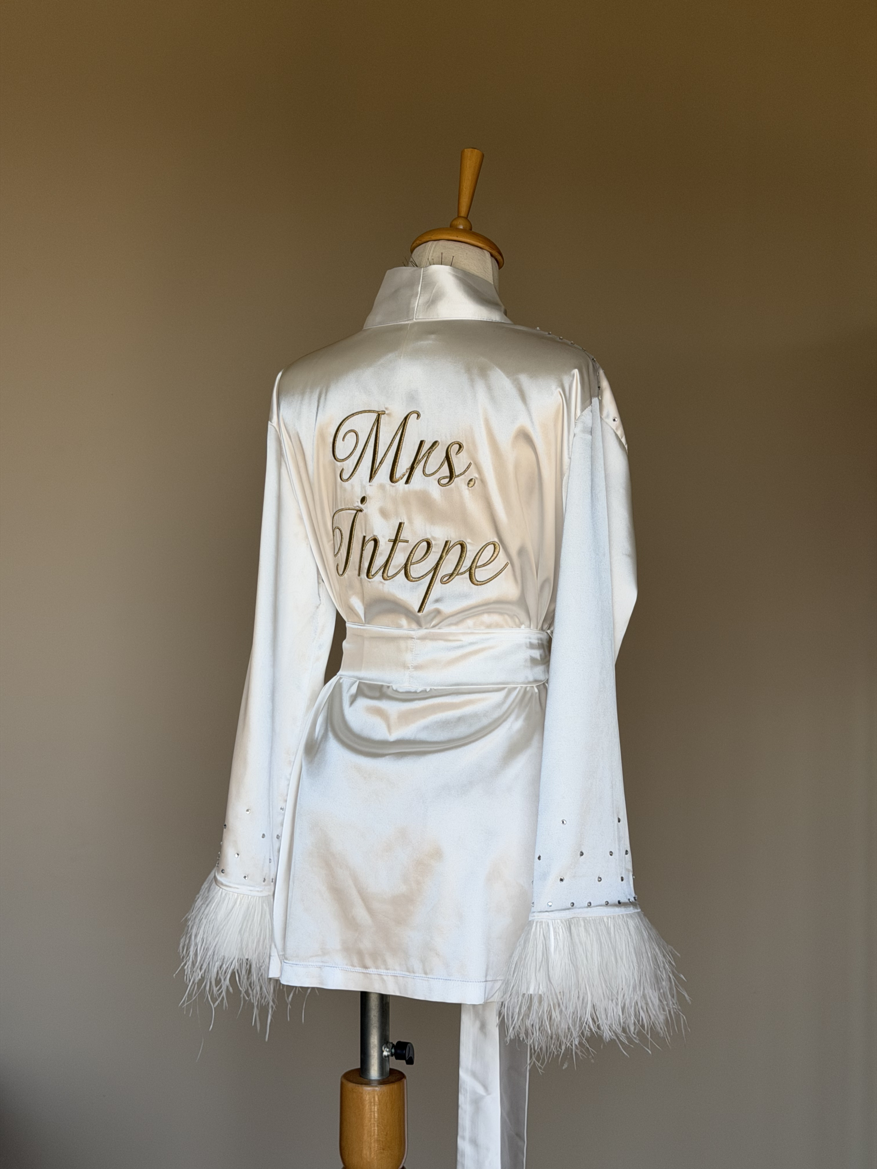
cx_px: 438
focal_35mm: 48
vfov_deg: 39.7
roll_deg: -1.0
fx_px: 1621
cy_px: 584
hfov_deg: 30.3
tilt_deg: -3.3
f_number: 1.78
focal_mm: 6.76
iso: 64
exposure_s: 1/865
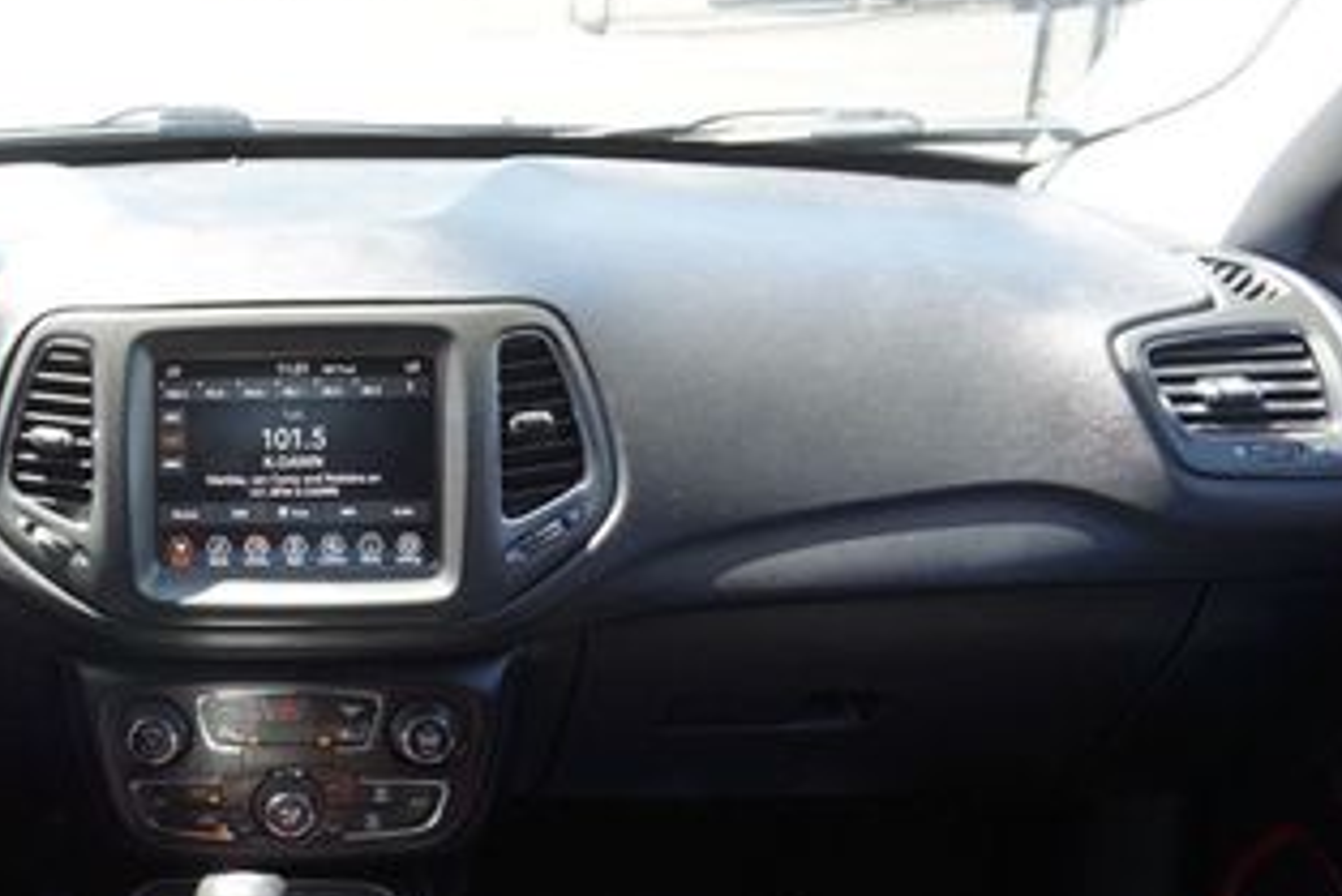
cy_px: 502
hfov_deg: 37.2
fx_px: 1827
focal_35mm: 49
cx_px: 90
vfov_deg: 27.5
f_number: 4
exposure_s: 1/60
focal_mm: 16
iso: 100
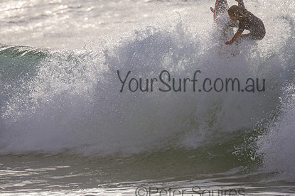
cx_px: 190
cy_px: 75
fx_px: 6861
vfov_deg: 1.6
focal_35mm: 838
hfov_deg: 2.5
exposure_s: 1/2500
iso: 180
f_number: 5.6
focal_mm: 400
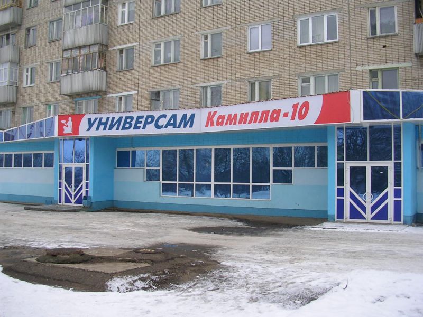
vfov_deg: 37.7
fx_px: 464
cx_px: 212
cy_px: 158
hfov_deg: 49.0
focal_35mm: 38
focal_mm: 5.8
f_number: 2.8
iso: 50
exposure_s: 1/99.4
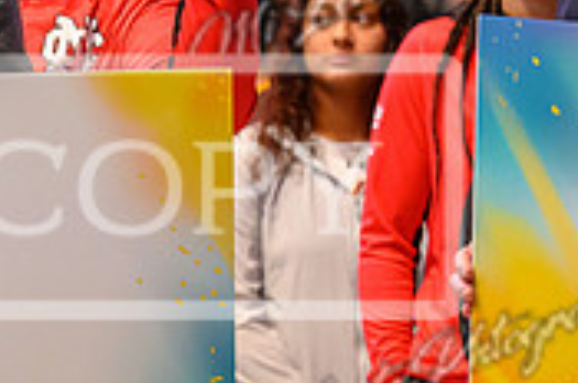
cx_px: -184
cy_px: 141
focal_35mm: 273
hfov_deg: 7.5
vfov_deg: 5.0
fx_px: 4375
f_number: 2.8
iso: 10000
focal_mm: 70
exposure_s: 1/320
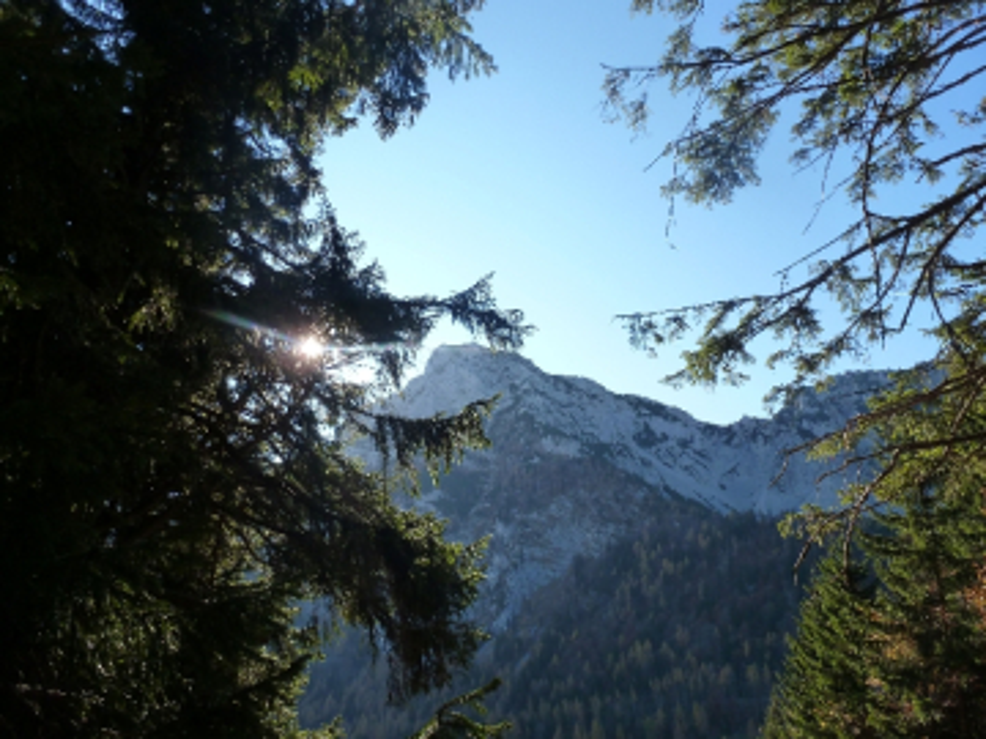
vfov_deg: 56.8
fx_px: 684
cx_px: 493
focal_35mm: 24
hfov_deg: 71.6
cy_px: 370
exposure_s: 1/320
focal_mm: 4.3
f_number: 4
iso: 160
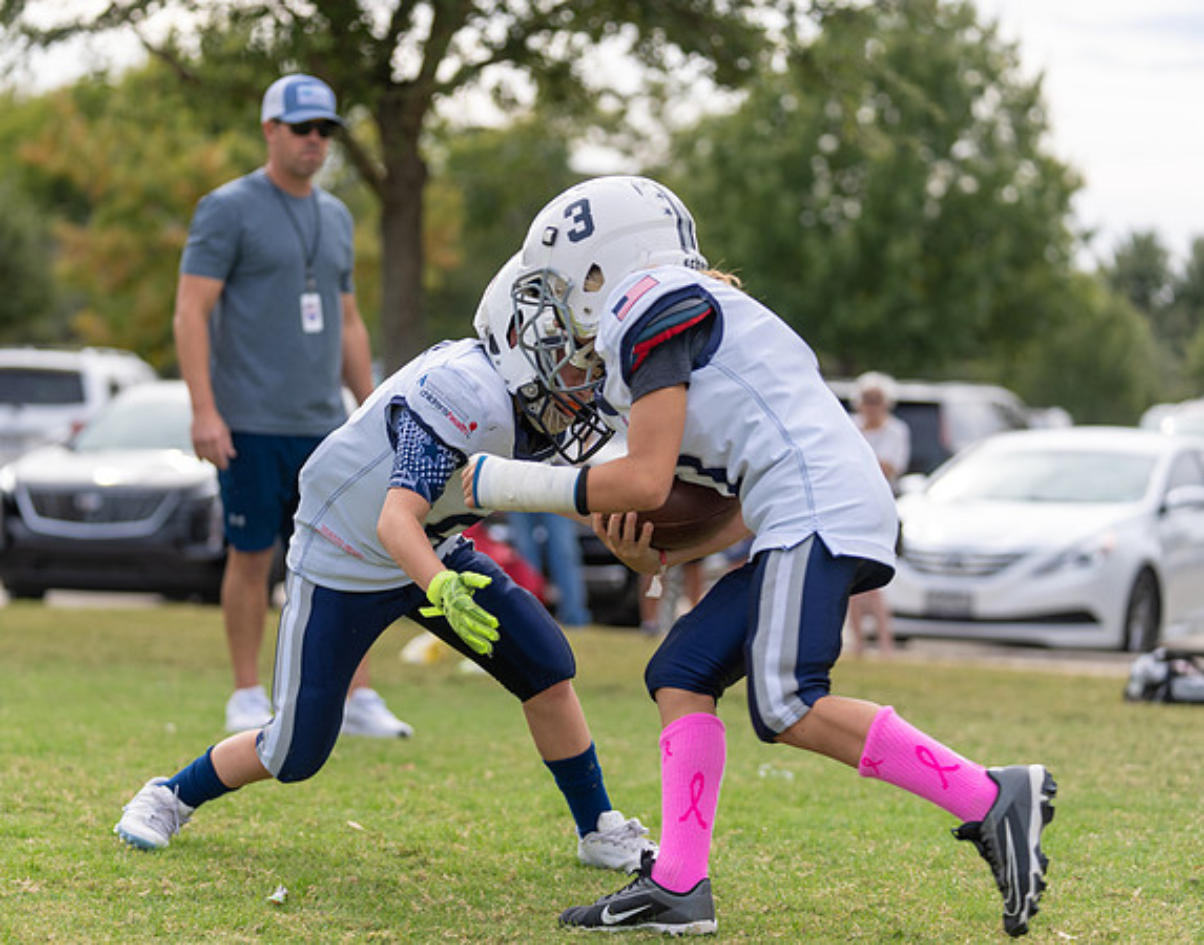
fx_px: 3845
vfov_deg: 14.0
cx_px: 483
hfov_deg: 17.8
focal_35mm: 109
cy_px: 465
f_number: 2.8
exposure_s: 1/1250
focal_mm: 96
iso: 125
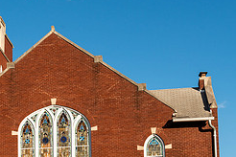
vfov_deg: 14.5
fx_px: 603
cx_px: 12
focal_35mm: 92
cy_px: 179
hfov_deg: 21.5
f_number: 10
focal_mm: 38
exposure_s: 1/160
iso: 100
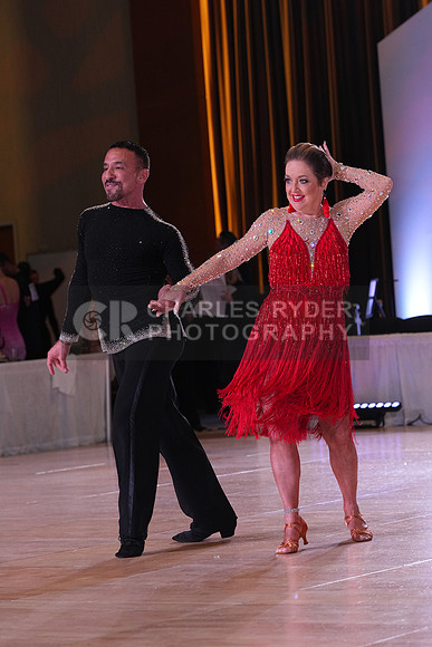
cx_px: 216
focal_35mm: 129
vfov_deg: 15.9
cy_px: 324
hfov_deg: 10.6
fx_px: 2320
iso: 2500
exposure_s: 1/250
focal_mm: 129
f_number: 5.6
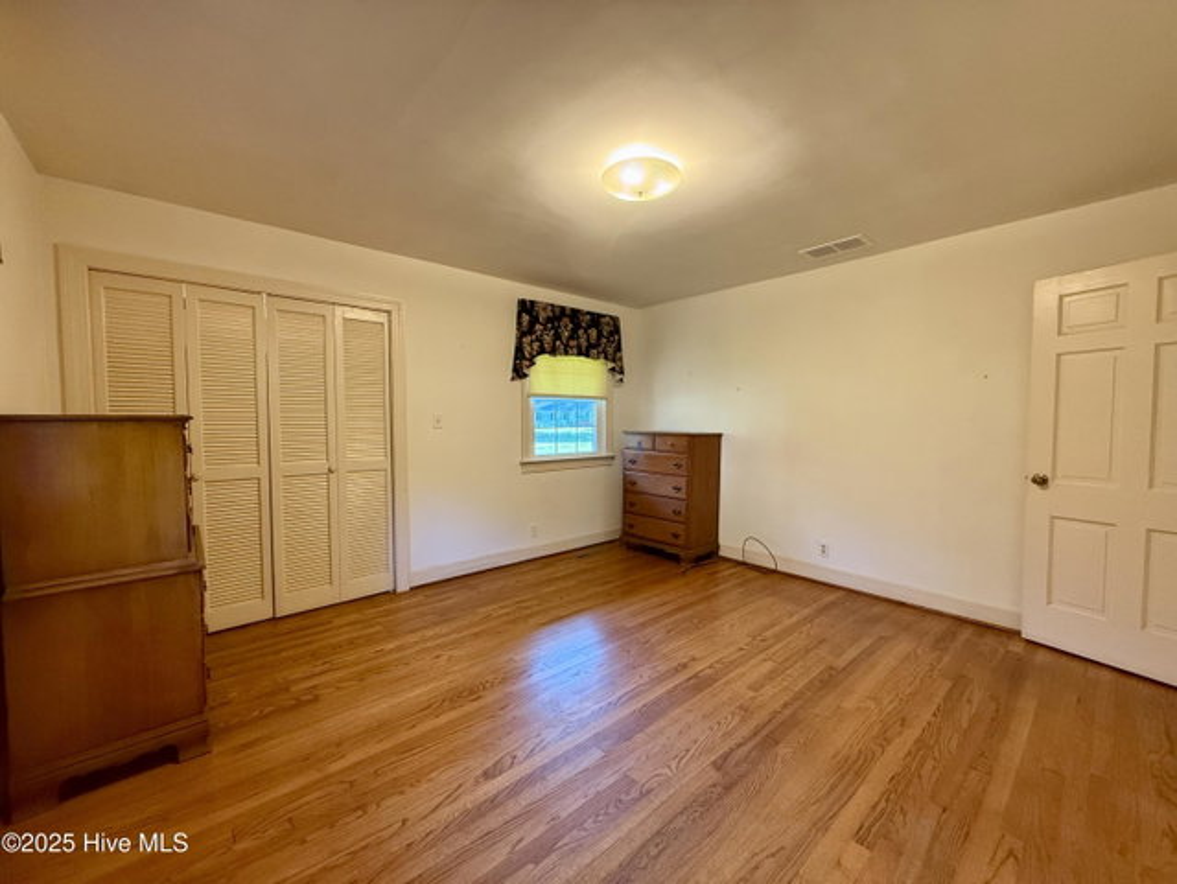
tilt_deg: -2.2
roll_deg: -0.2
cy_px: 442
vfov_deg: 85.7
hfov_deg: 102.0
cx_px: 588
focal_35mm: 14
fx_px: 476
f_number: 2.2
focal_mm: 2.22
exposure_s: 1/60
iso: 400
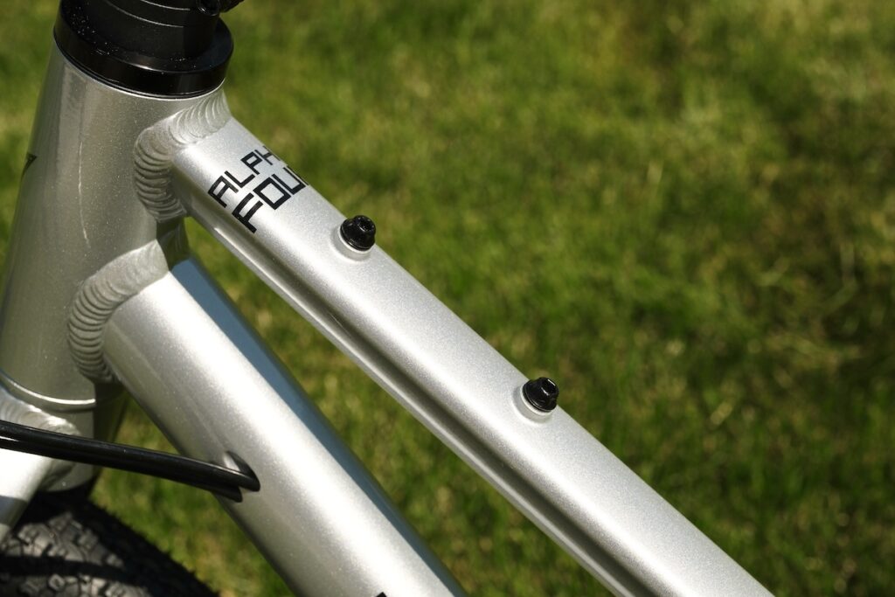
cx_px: 448
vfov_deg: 29.9
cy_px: 298
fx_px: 1119
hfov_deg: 43.6
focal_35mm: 45
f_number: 5.6
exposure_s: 1/1250
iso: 125
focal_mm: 30
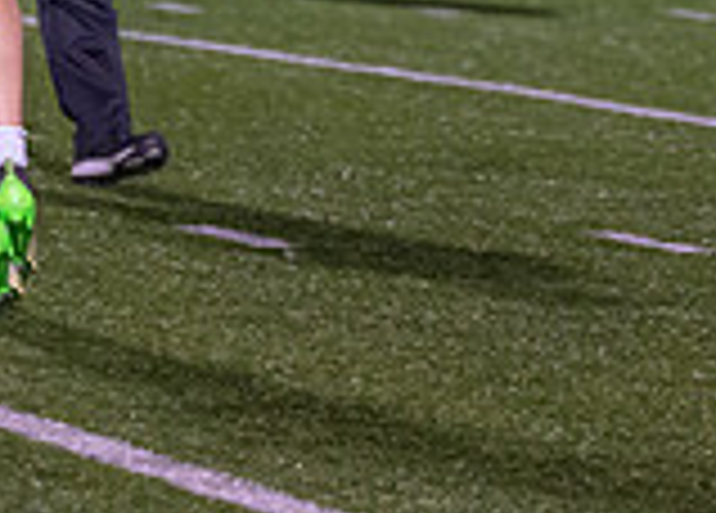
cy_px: -155
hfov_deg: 3.9
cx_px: -48
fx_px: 10445
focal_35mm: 513
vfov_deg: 2.8
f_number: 2.8
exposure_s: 1/1000
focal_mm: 111
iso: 2500
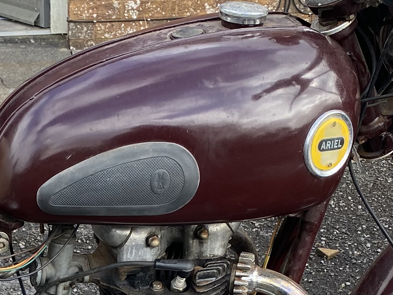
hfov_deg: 19.7
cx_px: 43
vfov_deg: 14.1
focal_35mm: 98
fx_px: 1112
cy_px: 441
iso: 32
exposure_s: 1/374
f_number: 1.8
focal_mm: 4.25
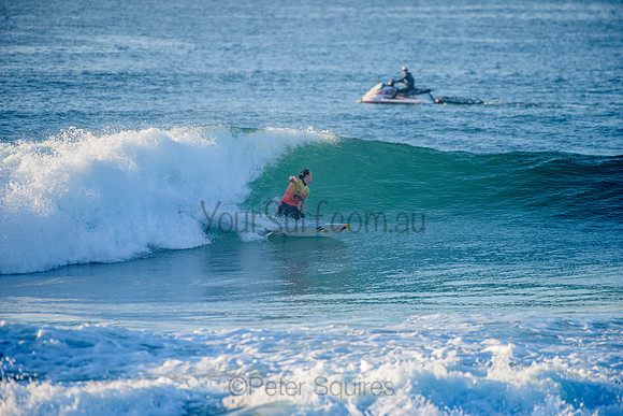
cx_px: 312
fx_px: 8654
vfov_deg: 2.8
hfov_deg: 4.1
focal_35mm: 500
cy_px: 208
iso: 450
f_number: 5.6
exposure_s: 1/1600
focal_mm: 500
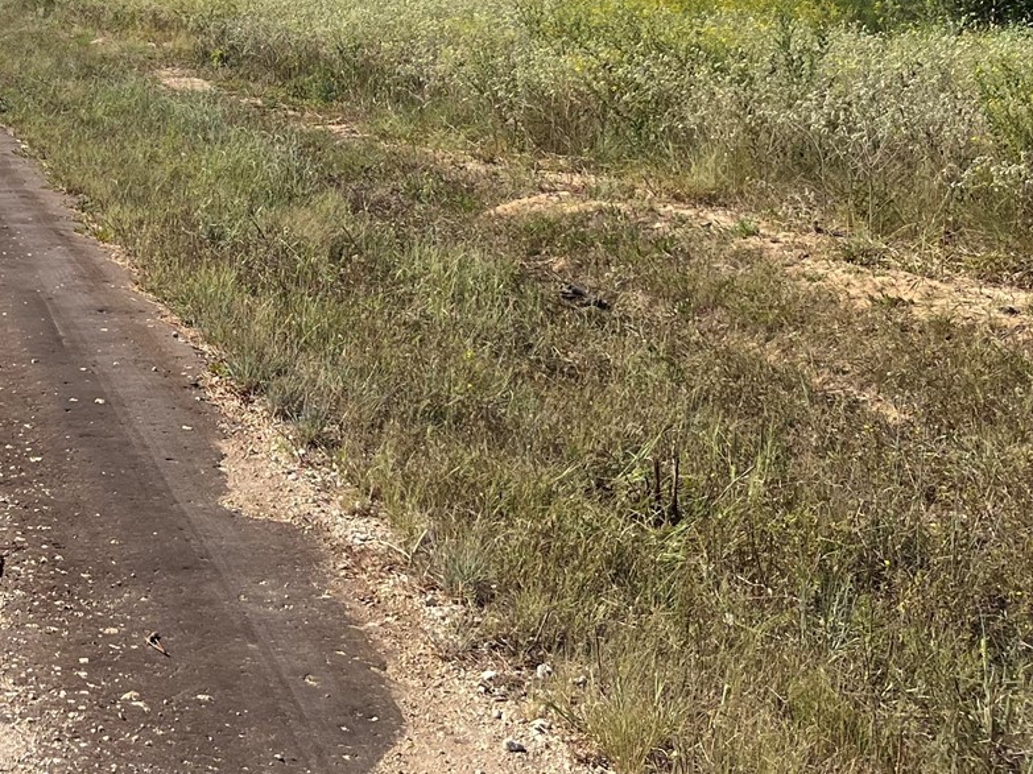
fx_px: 2029
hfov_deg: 25.7
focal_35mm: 68
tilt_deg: -0.9
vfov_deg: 21.0
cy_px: 38
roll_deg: -0.5
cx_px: -191
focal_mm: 5.7
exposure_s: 1/6211
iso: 50
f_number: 1.5
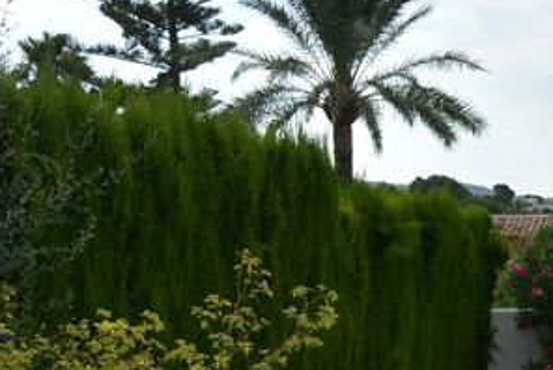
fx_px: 1061
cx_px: 563
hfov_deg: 27.4
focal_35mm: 69
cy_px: 250
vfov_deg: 19.7
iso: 100
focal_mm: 11
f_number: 4
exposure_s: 1/1000
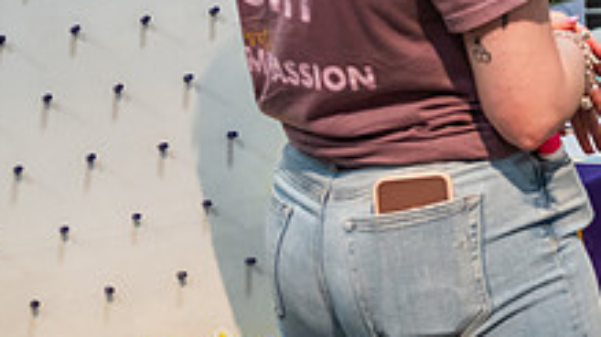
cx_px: 689
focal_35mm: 122
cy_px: -166
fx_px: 1943
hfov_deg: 16.9
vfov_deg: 9.6
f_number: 3.2
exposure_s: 1/200
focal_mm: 44
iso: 2000
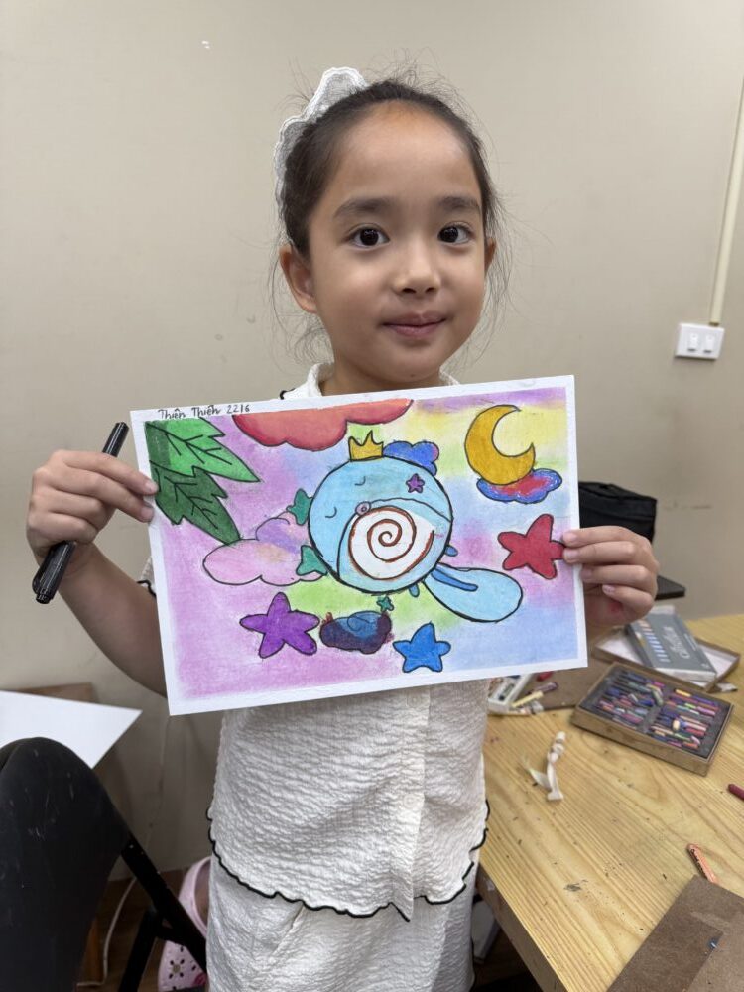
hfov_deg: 56.8
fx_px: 688
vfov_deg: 71.6
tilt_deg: -14.0
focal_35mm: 24
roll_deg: -4.8
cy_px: 496
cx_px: 372
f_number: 1.78
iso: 50
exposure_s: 1/100
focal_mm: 6.76
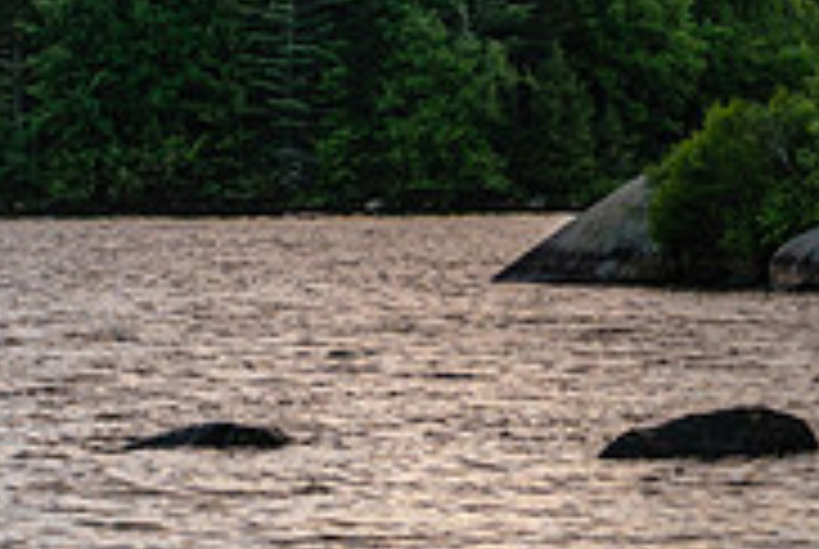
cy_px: -187
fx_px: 6061
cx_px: 346
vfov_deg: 5.2
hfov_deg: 7.7
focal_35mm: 266
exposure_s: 1/160
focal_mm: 55
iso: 400
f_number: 11
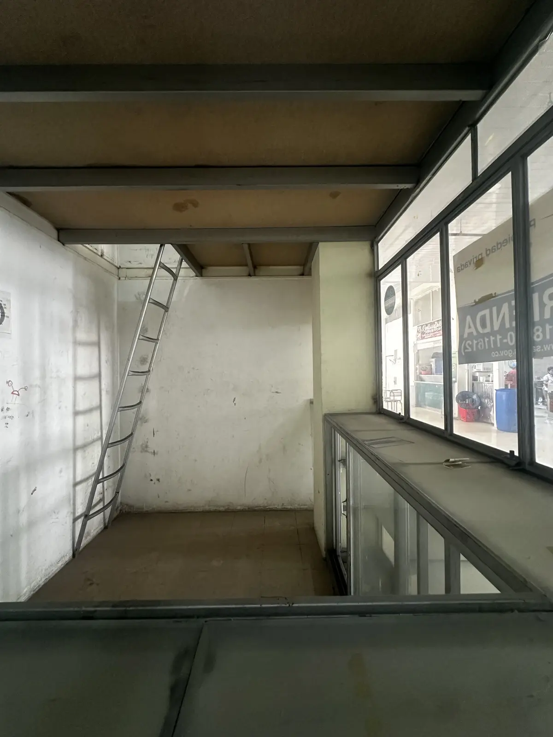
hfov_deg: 85.7
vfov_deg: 102.1
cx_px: 276
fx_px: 298
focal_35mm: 14
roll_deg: -0.7
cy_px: 368
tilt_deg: +1.2
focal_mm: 2.22
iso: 640
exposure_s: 1/51
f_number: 2.2
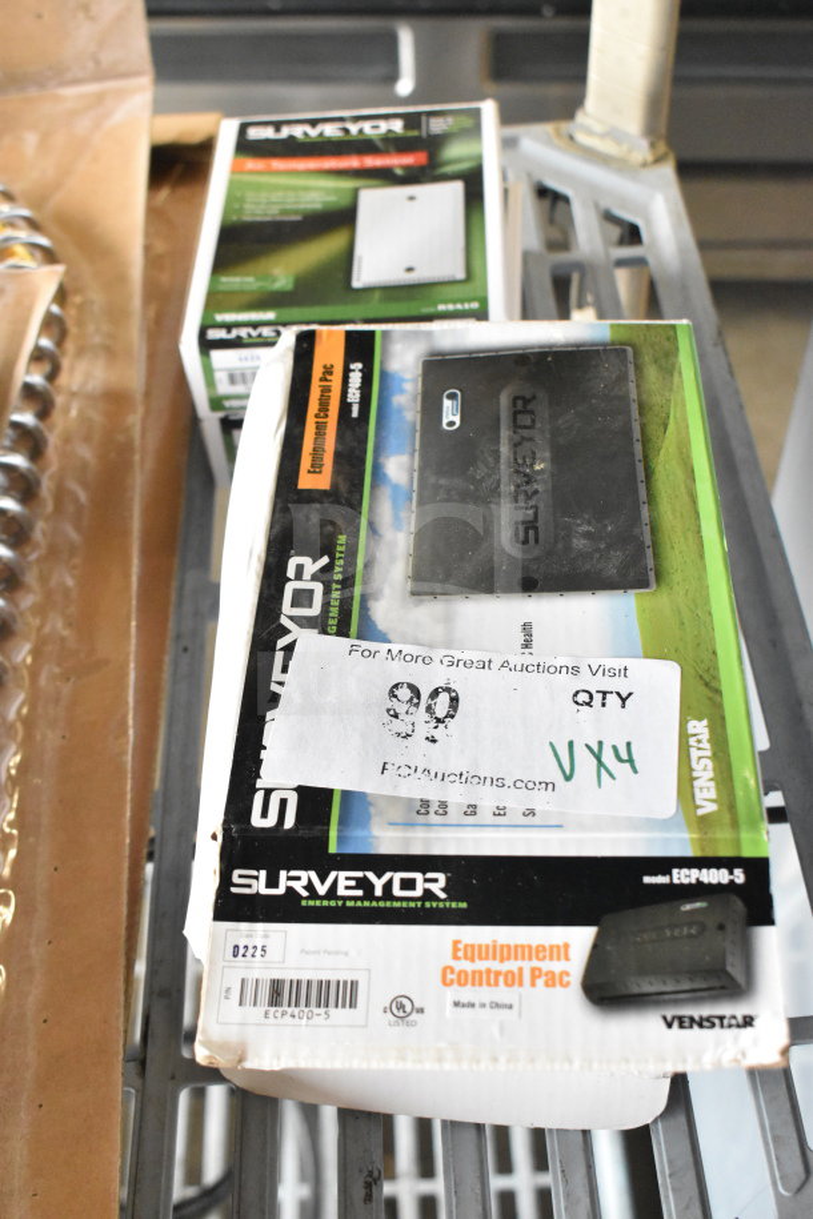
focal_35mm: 42
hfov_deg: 31.9
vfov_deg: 46.4
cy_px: 610
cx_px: 406
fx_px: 1423
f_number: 6.3
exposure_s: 1/500
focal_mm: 28
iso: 6400
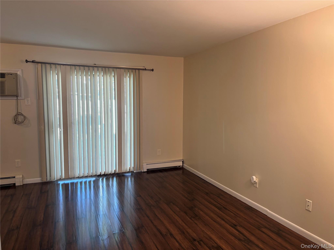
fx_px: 251
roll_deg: +0.3
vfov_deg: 53.1
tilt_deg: -6.0
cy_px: 125
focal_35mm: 26
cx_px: 167
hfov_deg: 67.3
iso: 125
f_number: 1.6
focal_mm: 5.96
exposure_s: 1/60
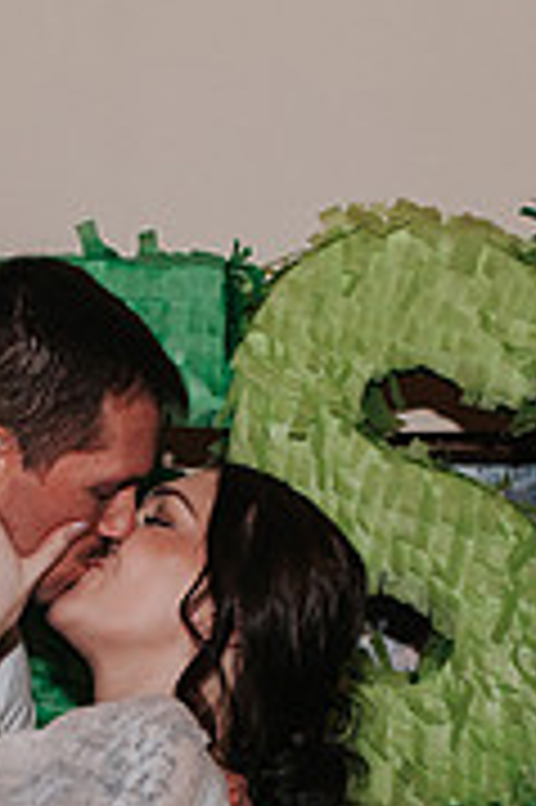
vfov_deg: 15.1
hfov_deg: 10.3
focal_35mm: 132
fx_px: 2953
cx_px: 24
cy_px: 887
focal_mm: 35
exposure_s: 1/200
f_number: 3.2
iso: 800
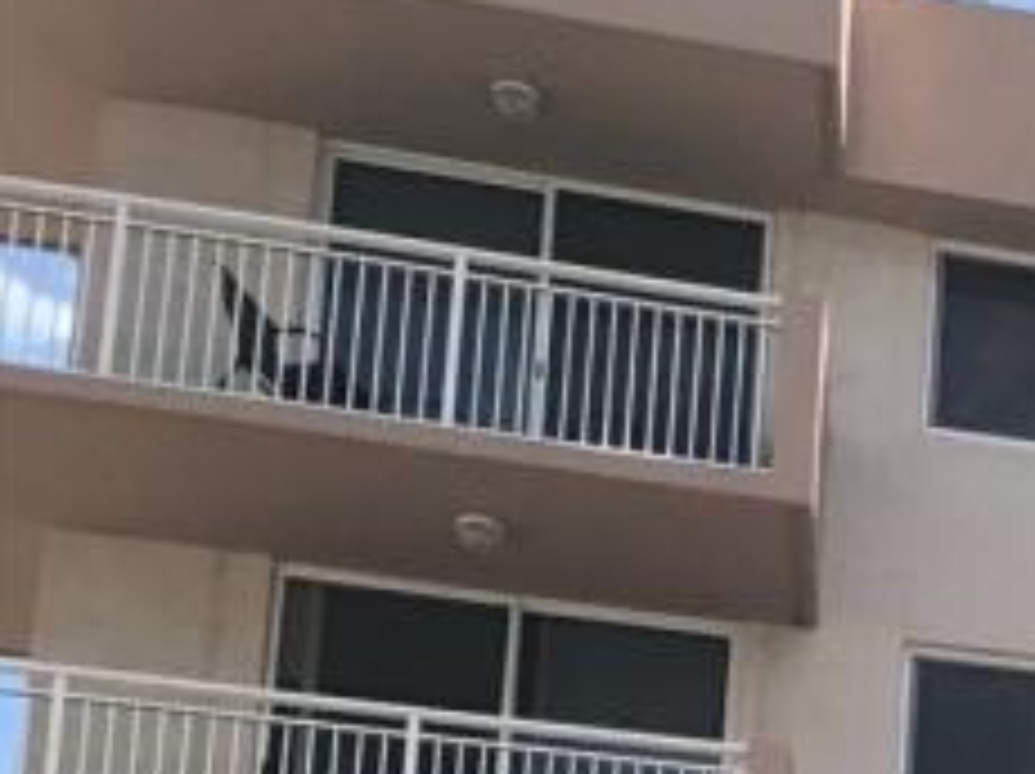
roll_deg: +1.2
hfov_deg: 13.9
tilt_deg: +12.7
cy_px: 1562
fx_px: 3495
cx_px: 2142
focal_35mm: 117
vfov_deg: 11.4
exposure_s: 1/1570
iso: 20
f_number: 1.8
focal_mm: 3.99
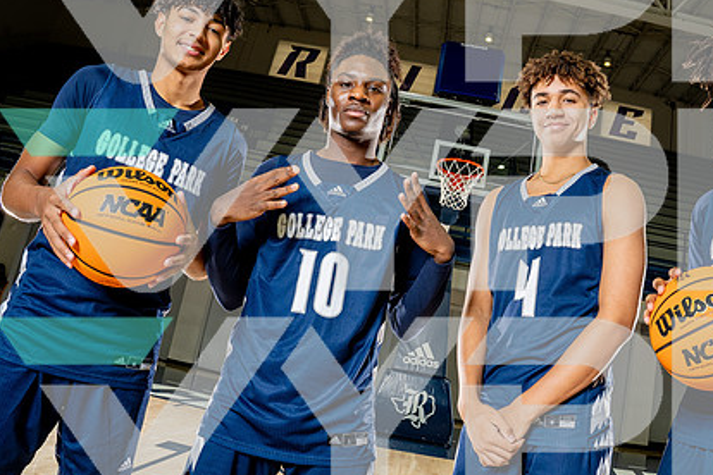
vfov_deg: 46.2
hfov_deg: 64.7
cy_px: 200
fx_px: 555
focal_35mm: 28
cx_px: 437
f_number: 7.1
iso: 640
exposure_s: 1/250
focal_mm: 20
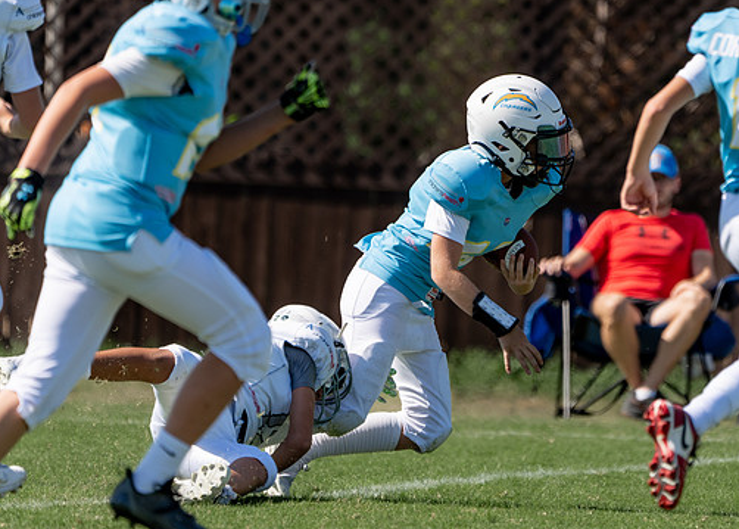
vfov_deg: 2.2
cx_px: 531
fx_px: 13858
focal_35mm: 660
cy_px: 203
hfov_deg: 3.1
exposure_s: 1/800
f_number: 5.6
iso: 125
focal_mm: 400
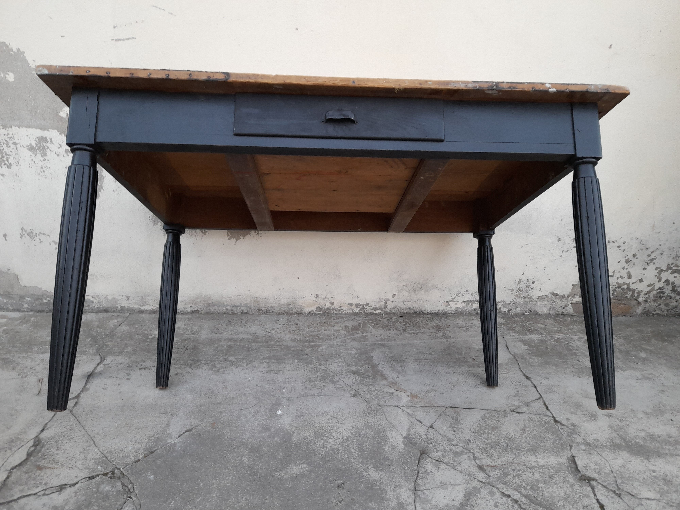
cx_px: 340
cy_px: 255
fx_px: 491
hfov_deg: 69.4
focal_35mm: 25
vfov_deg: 54.9
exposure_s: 1/60
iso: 250
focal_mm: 4.6
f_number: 2
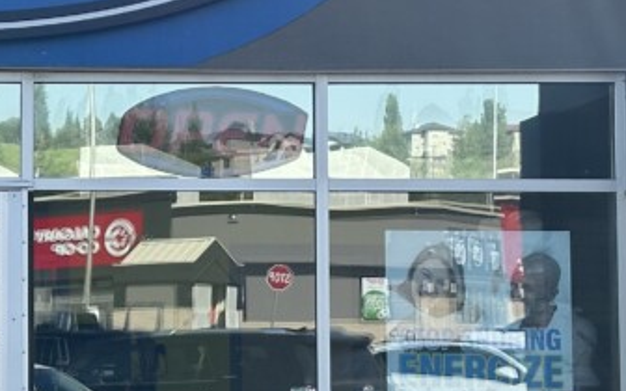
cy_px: 115
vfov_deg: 8.5
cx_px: -71
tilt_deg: +4.8
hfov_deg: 13.2
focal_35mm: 155
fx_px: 2644
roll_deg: +0.4
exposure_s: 1/1517
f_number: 1.78
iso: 64
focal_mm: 6.86
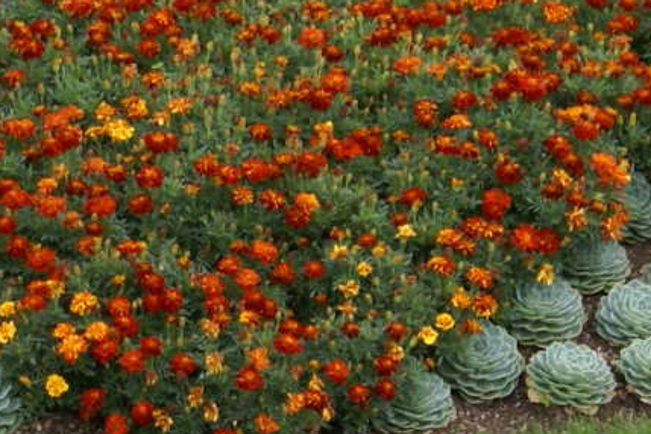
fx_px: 7287
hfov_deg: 5.1
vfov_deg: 3.4
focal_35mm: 403
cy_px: -55
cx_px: 55
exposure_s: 1/100
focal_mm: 60
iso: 125
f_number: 5.6
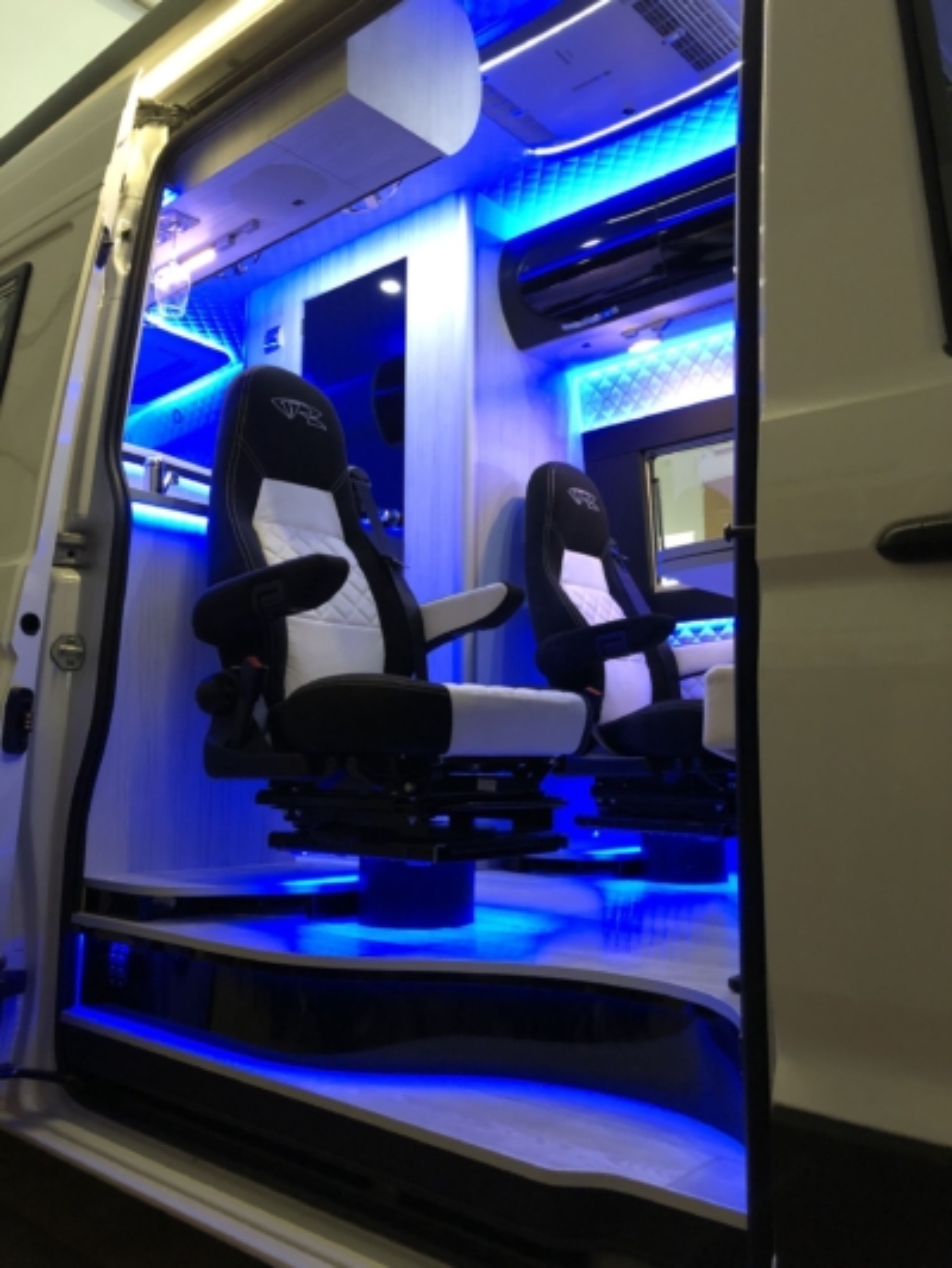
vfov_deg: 63.4
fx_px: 1026
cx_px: 476
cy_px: 634
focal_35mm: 28
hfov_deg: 49.8
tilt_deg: +8.8
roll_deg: +1.1
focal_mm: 4
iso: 100
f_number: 1.8
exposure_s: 1/16
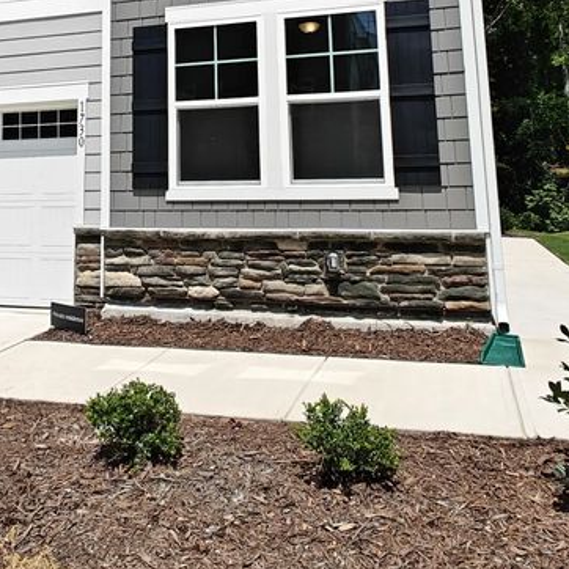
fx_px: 651
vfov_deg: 43.6
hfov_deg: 46.6
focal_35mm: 35
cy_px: 71
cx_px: 198
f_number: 2.2
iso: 64
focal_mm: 2.59
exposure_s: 1/1737
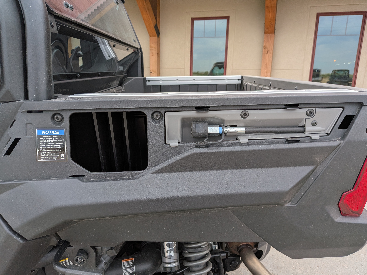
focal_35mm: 24
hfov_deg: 71.6
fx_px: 254
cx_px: 184
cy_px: 138
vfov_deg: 56.8
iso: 19
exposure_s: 1/402
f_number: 1.7
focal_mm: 4.53
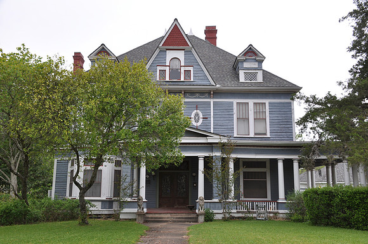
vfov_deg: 36.8
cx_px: 184
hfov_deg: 53.2
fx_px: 367
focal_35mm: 36
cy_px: 122
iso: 200
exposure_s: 1/100
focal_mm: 24
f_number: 10
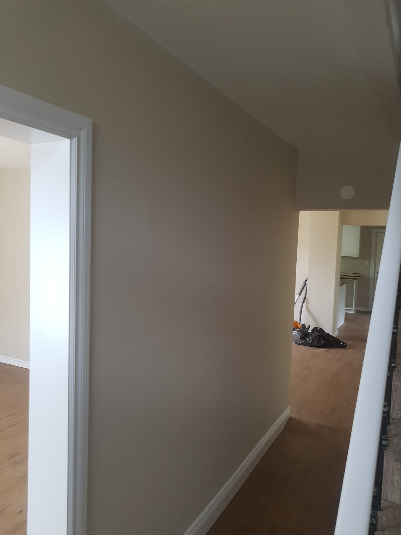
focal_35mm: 26
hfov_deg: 53.1
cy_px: 268
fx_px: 402
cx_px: 200
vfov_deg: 67.3
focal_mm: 4.2
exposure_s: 1/100
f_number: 1.7
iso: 250
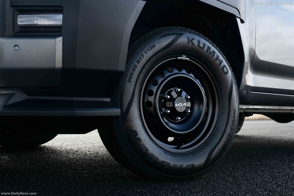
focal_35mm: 43
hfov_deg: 45.4
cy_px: 98
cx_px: 147
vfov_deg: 31.2
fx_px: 351
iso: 800
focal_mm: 43
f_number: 7.1
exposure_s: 1/250
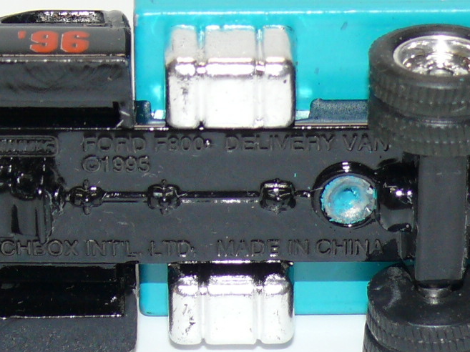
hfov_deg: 9.3
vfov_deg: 7.0
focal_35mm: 212
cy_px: 92
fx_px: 2877
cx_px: 251
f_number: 4
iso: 100
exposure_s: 1/30
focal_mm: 12.3
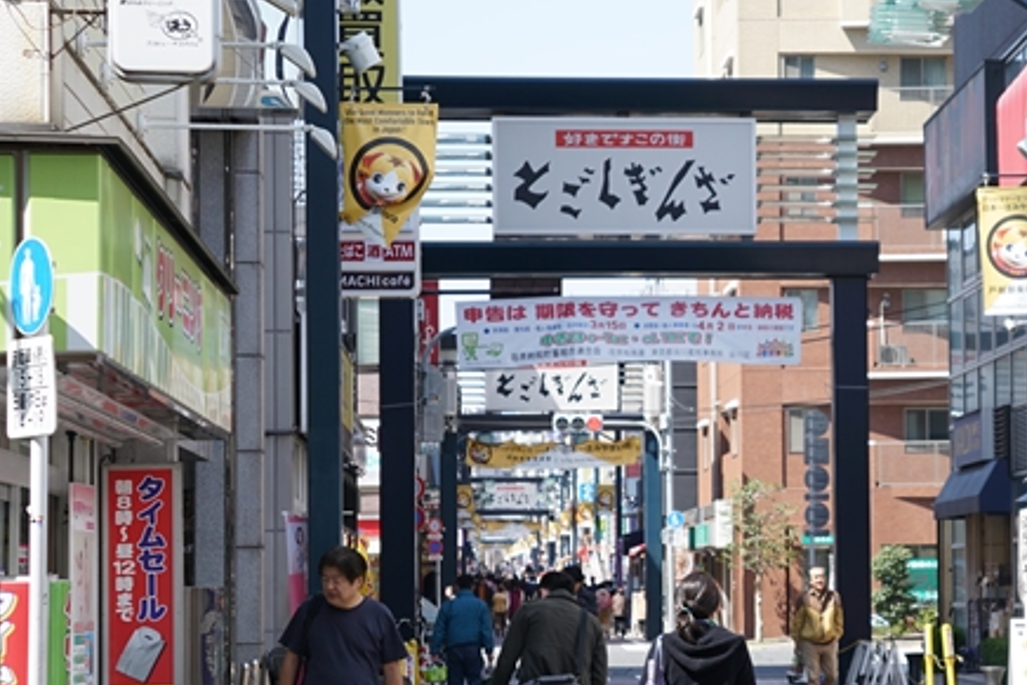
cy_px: 381
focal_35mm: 112
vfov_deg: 12.2
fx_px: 3196
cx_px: 843
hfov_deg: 18.1
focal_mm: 41
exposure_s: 1/250
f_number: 4.5
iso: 100
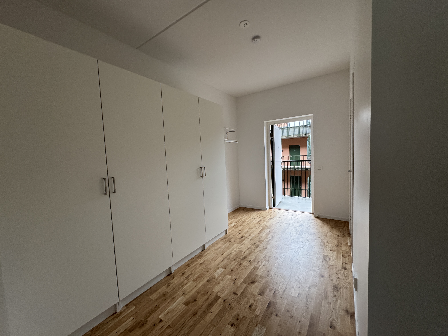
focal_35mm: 14
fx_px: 181
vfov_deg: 85.7
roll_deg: +2.5
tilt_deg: -3.2
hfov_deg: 102.1
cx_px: 224
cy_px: 168
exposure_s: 1/88
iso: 320
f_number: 2.2
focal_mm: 2.22
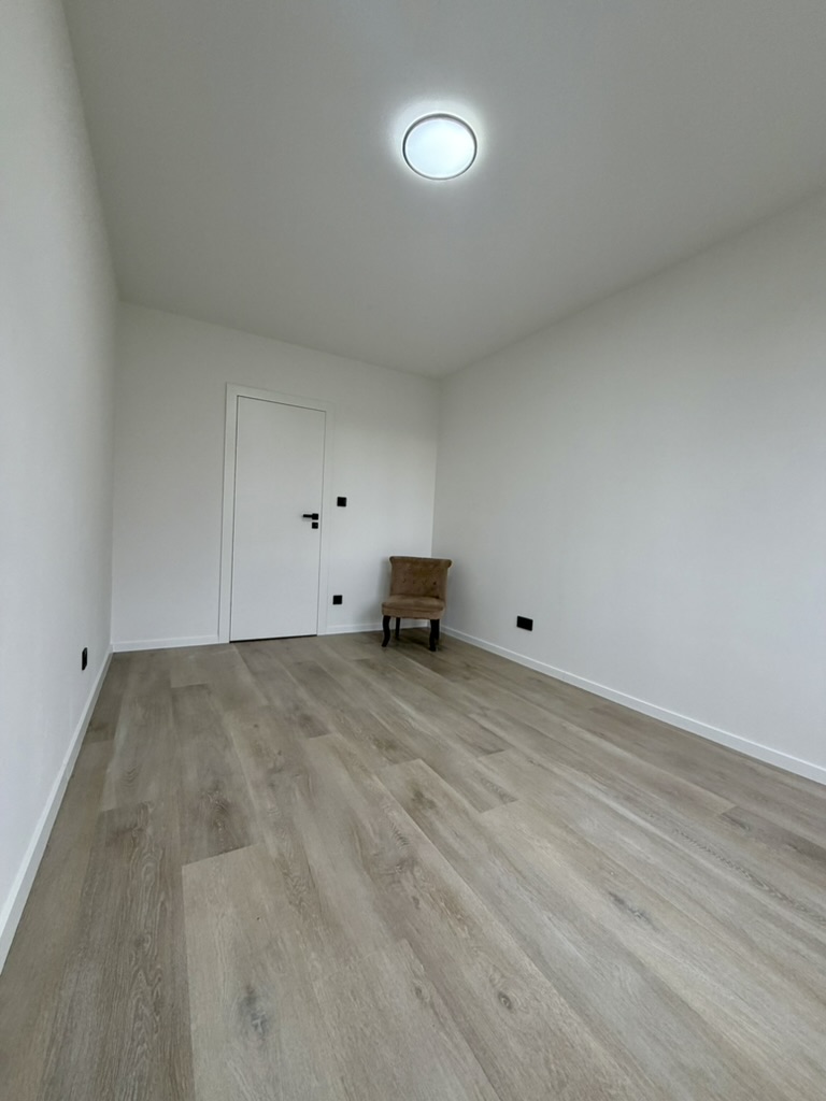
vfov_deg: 102.1
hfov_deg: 85.7
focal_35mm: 14
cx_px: 413
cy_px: 550
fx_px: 445
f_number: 2.2
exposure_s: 1/121
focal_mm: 2.22
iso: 160
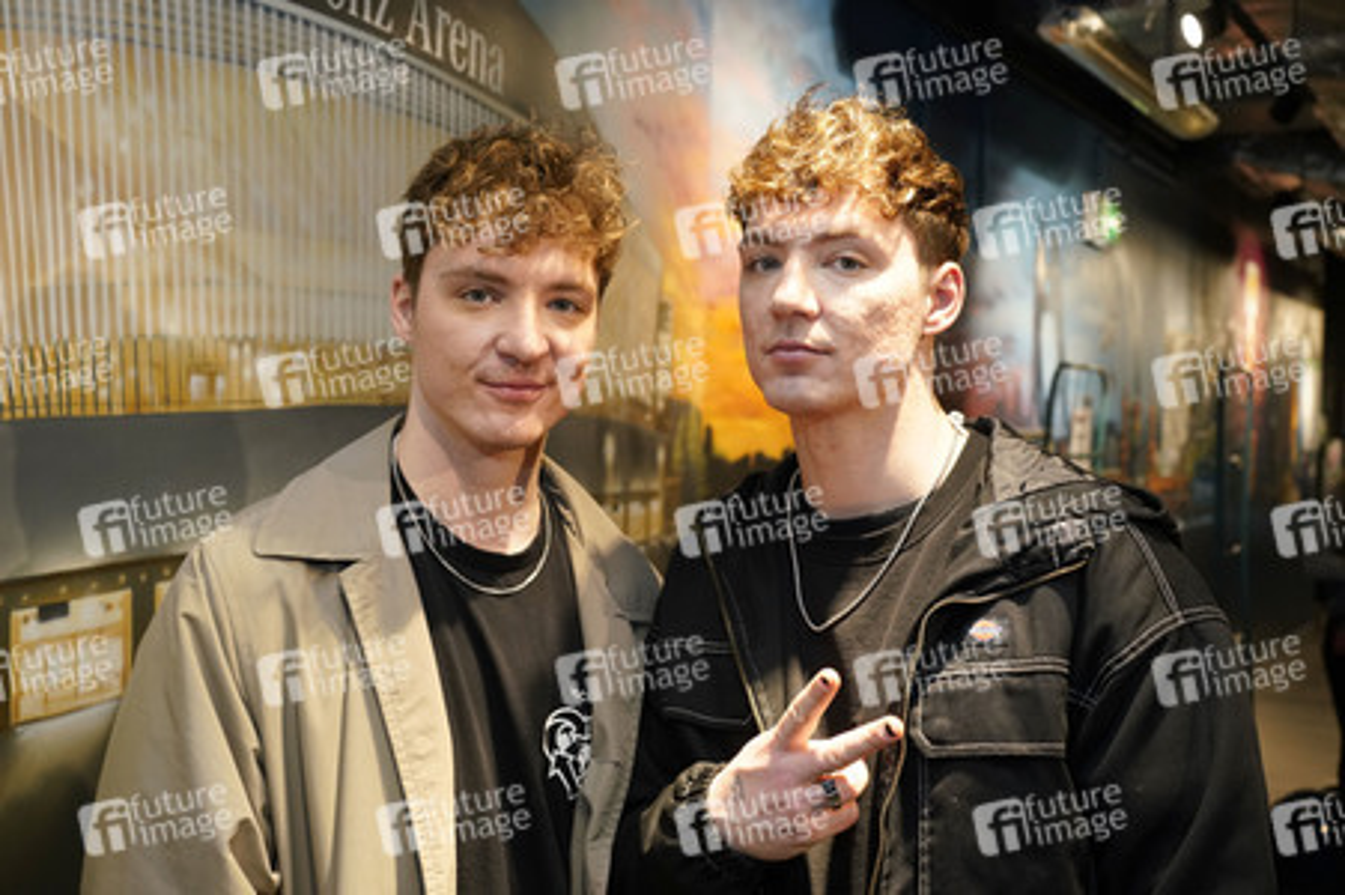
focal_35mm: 39
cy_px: 448
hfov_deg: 49.6
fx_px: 1456
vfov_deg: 34.2
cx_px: 672
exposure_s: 1/250
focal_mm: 39
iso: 2000
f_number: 4.5
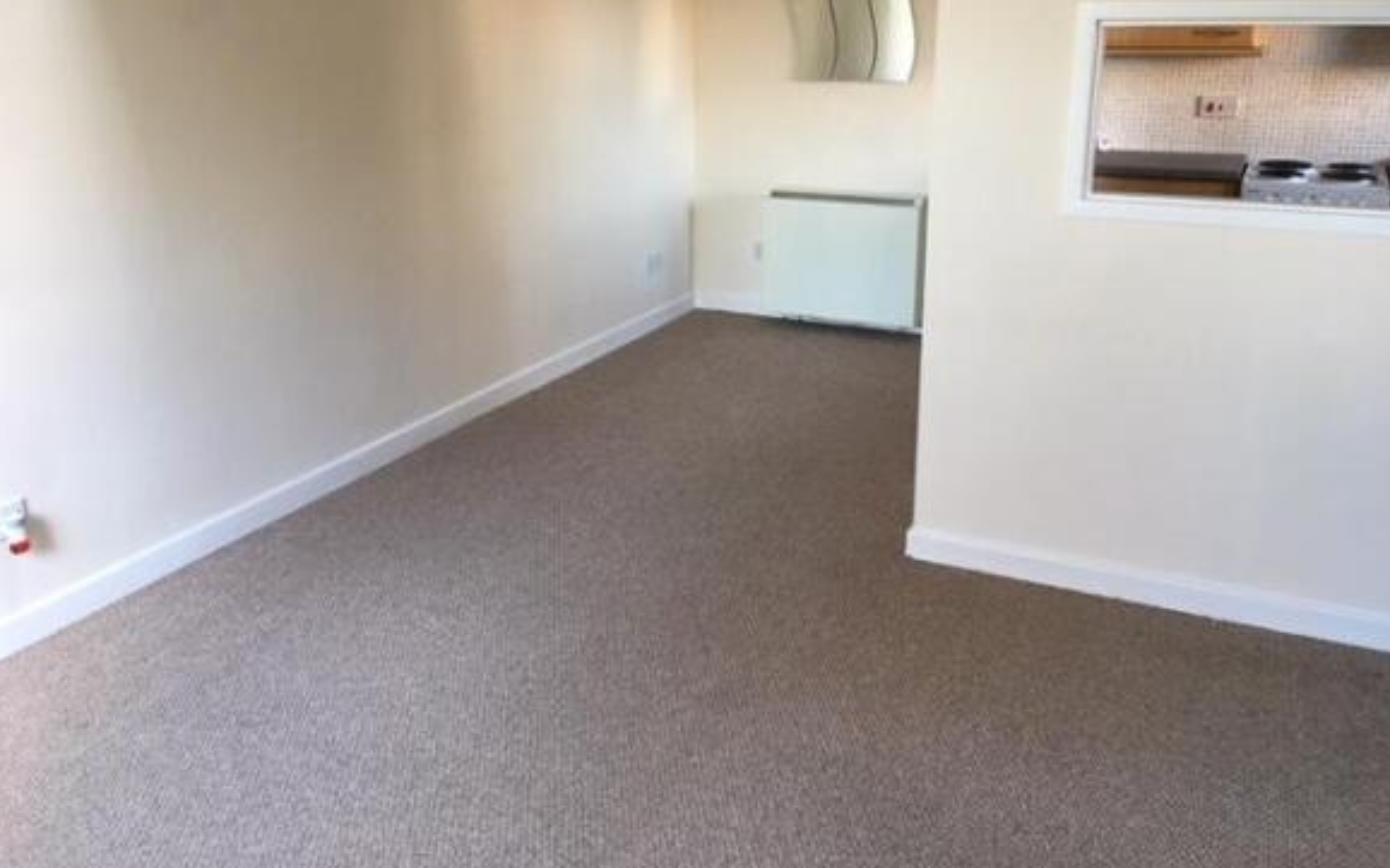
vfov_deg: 40.4
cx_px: 691
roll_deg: +0.2
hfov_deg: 61.2
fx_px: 1174
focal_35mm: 31
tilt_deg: -15.7
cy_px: 352
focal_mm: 4.15
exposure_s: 1/33
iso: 125
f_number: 2.2
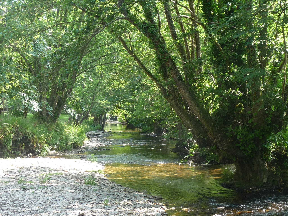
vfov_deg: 24.4
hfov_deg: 32.2
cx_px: 144
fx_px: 499
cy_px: 108
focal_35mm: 60
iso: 100
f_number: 3.7
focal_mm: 6
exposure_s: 1/30
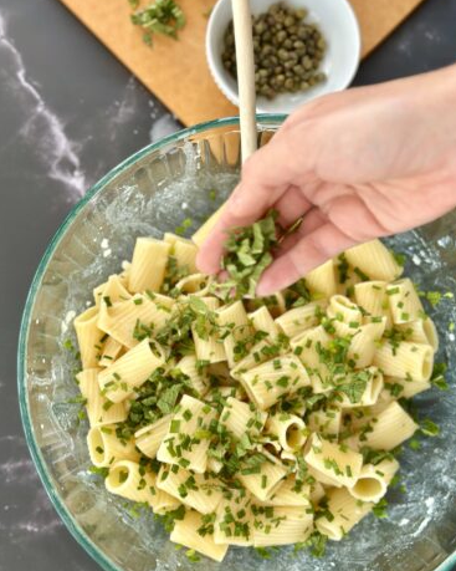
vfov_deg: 36.7
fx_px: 861
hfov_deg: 29.7
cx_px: 229
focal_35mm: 51
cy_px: 276
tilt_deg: -81.0
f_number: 1.78
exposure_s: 1/89
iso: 125
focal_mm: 6.86
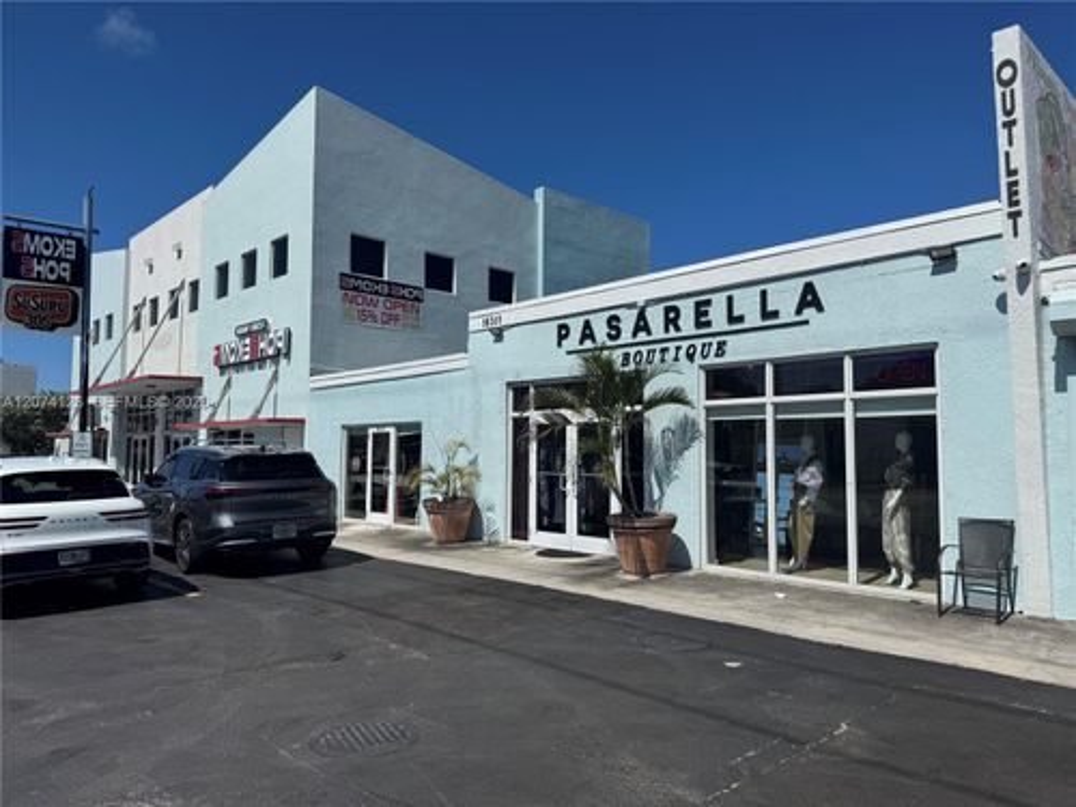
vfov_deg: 56.8
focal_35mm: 24
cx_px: 538
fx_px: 746
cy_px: 404
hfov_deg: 71.6
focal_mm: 6.76
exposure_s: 1/10417
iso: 80
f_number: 1.78
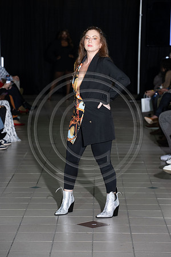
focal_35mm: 125
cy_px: 128
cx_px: 86
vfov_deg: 16.4
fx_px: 891
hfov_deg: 11.0
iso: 1250
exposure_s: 1/160
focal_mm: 125
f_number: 5.6
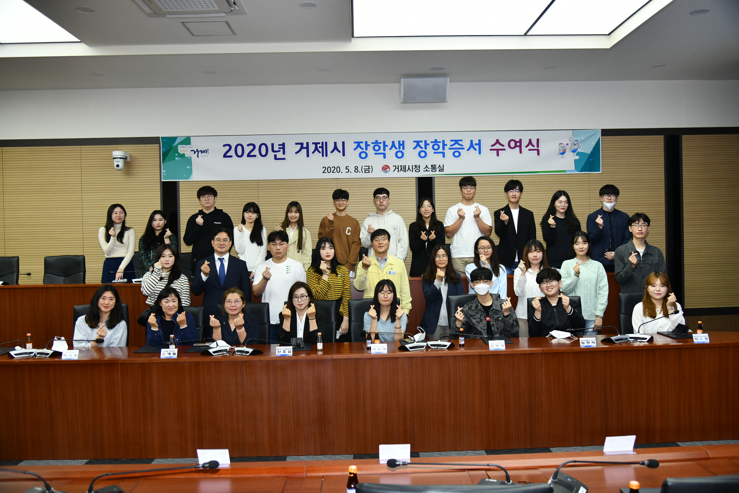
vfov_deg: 43.6
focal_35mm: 30
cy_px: 246
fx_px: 616
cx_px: 370
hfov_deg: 61.9
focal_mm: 30
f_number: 4
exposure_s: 1/250
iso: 1100
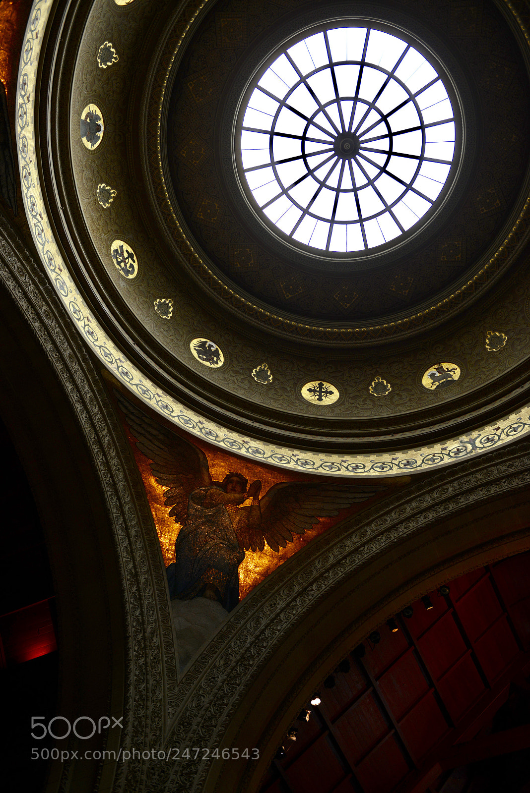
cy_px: 396
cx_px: 265
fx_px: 750
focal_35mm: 34
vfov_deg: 55.8
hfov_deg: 38.9
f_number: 3.2
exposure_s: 1/160
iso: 800
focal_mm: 34
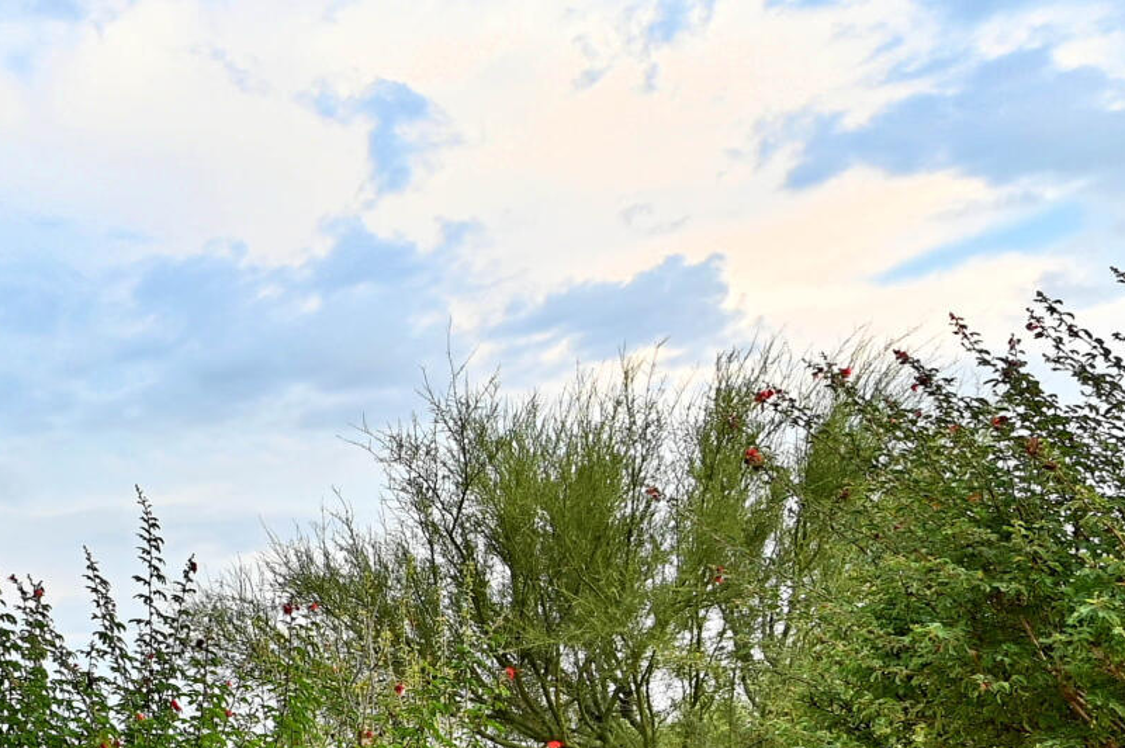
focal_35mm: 60
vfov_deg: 21.7
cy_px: 773
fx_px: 1873
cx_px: -629
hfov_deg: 24.6
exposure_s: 1/6
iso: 100
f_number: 11
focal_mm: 16
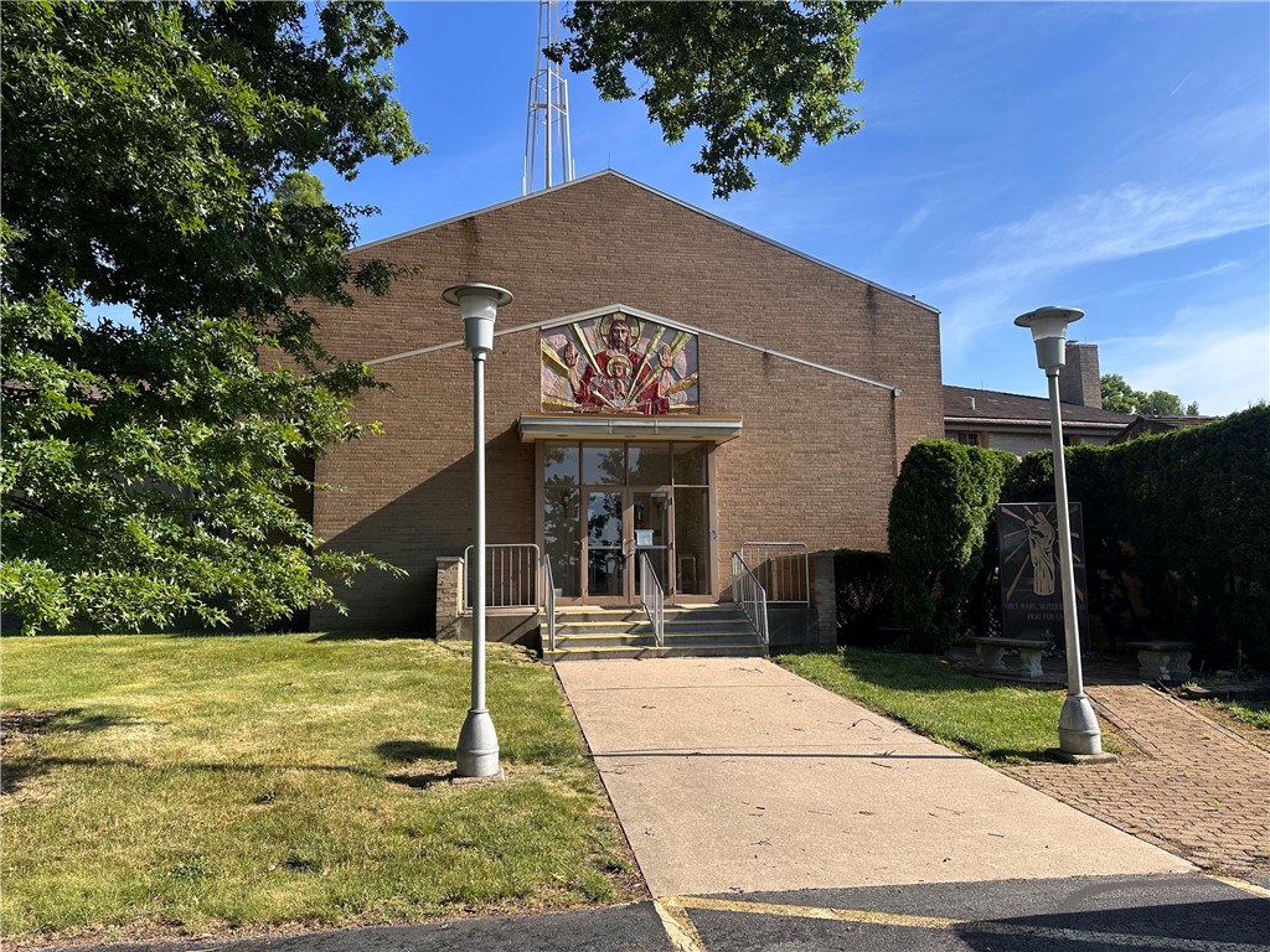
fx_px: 881
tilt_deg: +6.7
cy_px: 476
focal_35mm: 24
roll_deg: +0.8
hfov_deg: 71.6
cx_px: 635
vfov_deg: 56.8
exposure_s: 1/2591
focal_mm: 6.86
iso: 80
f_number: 1.78
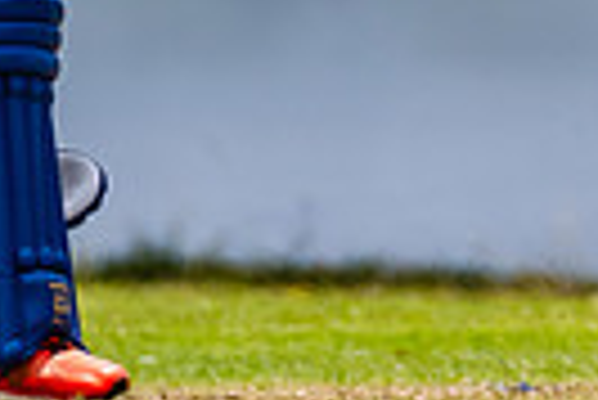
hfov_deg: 0.5
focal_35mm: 4019
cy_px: -276
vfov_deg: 0.3
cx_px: -95
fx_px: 66832
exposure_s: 1/1250
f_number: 9
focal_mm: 600
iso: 800
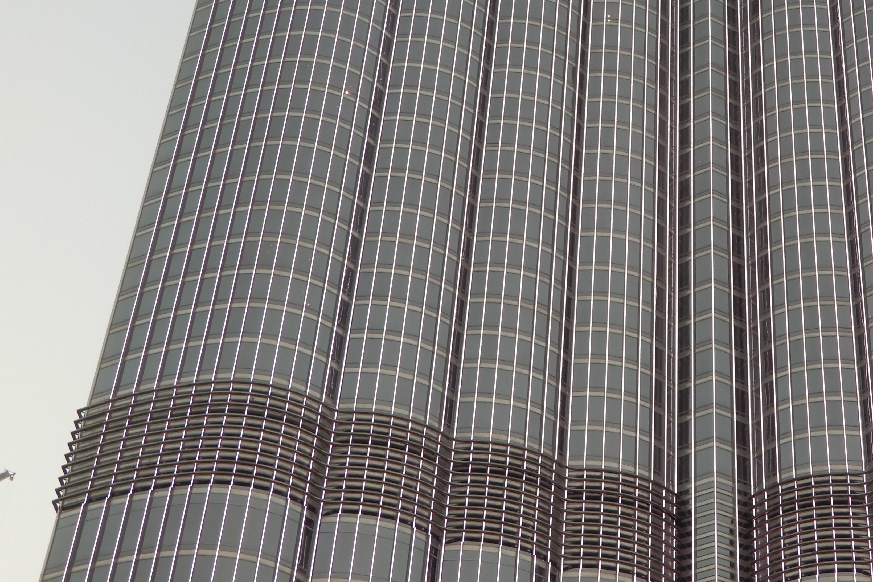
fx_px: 1794
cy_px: 155
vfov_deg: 18.3
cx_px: 688
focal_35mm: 74
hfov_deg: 26.9
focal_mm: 8
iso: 140
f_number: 4
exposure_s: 1/30
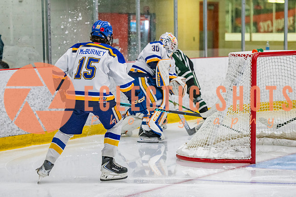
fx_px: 1187
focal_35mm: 144
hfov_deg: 14.2
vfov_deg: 9.5
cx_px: 155
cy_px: 73
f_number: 3.2
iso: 2000
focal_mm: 105
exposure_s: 1/640
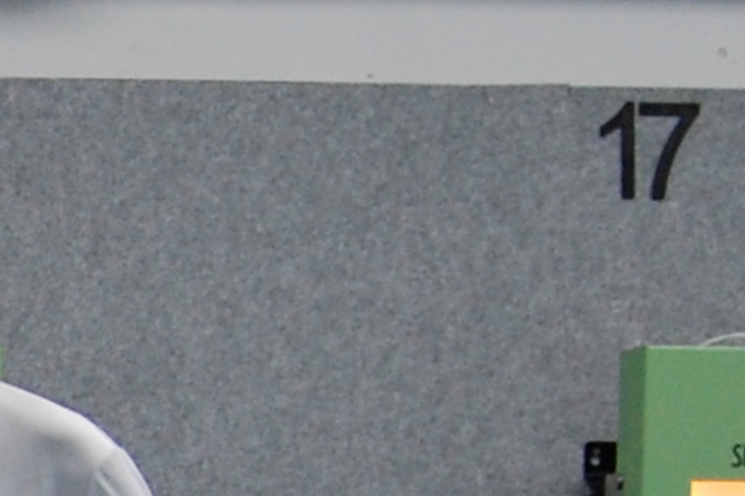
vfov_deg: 7.1
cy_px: 1157
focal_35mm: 183
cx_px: -984
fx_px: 3784
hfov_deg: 10.0
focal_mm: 20
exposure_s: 1/100
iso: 800
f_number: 5
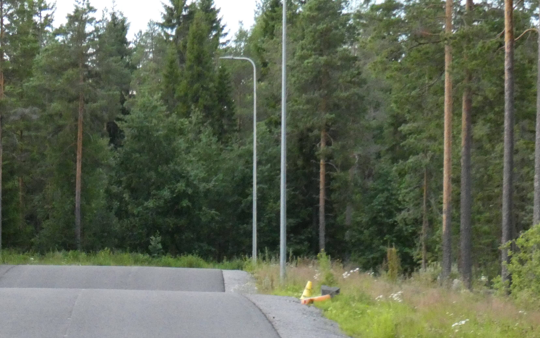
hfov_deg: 10.9
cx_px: 120
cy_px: 305
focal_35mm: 191
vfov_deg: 6.9
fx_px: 2811
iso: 1000
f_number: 5.1
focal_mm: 20.6
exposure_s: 1/80
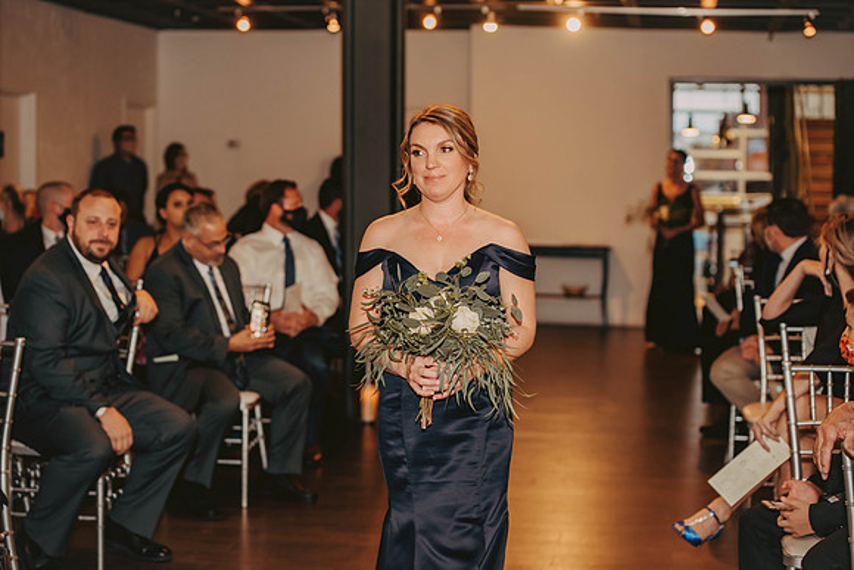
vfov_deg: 19.5
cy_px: 285
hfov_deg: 28.8
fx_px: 1661
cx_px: 427
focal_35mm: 70
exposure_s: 1/60
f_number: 3.2
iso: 500
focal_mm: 70
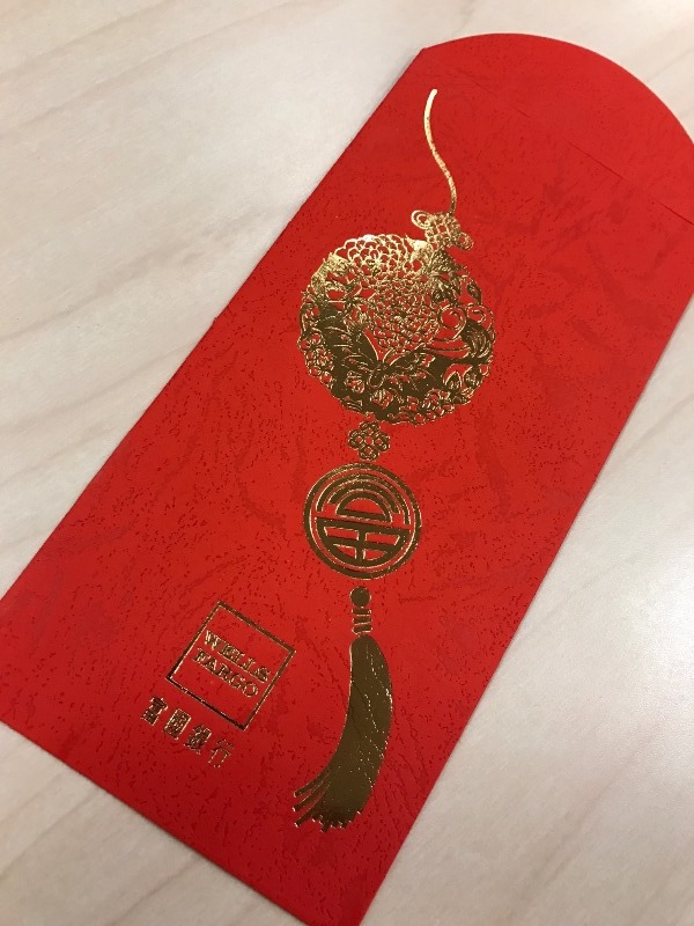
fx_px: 748
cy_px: 463
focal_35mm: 28
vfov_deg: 63.4
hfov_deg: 49.7
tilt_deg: -70.8
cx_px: 347
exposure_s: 1/30
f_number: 1.8
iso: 40
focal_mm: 3.99
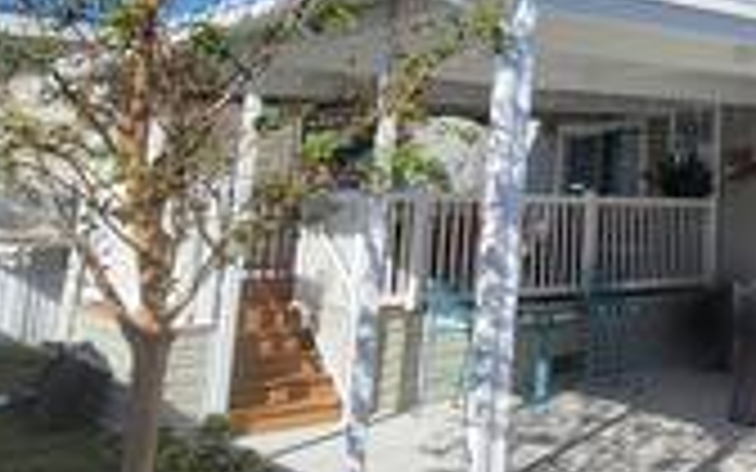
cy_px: 54
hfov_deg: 39.7
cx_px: 806
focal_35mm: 42
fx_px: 865
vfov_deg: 29.4
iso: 50
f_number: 2.2
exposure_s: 1/1785
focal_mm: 2.2
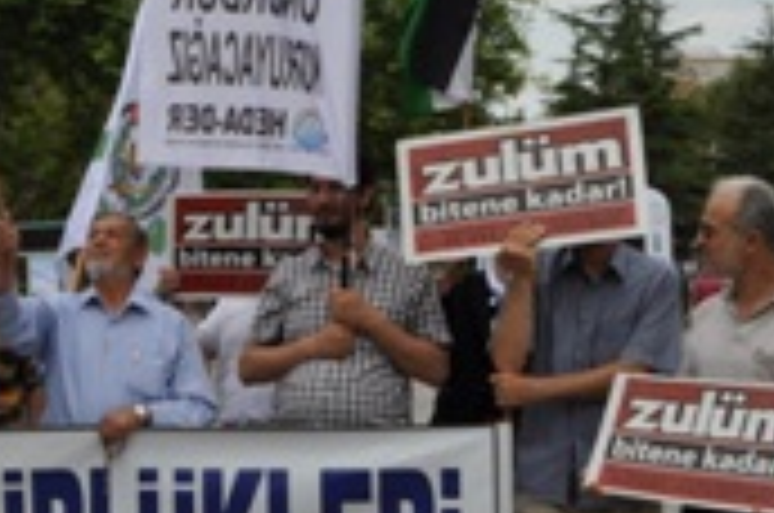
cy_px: 243
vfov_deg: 14.5
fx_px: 2017
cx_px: -184
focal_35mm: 94
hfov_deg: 20.2
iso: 200
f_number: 9
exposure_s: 1/320
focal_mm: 24
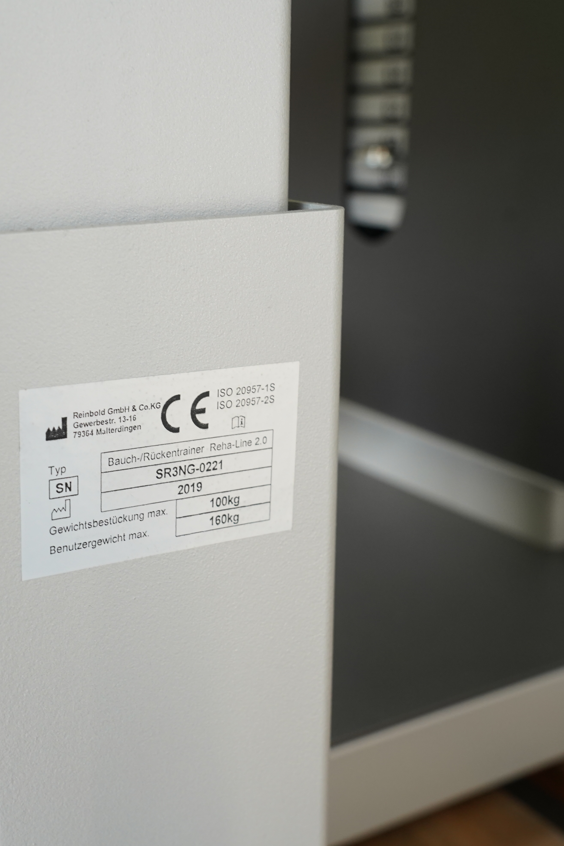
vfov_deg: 41.9
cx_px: 186
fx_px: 1104
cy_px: 423
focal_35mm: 47
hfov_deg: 28.5
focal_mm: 31
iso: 1000
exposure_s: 1/100
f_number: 7.1
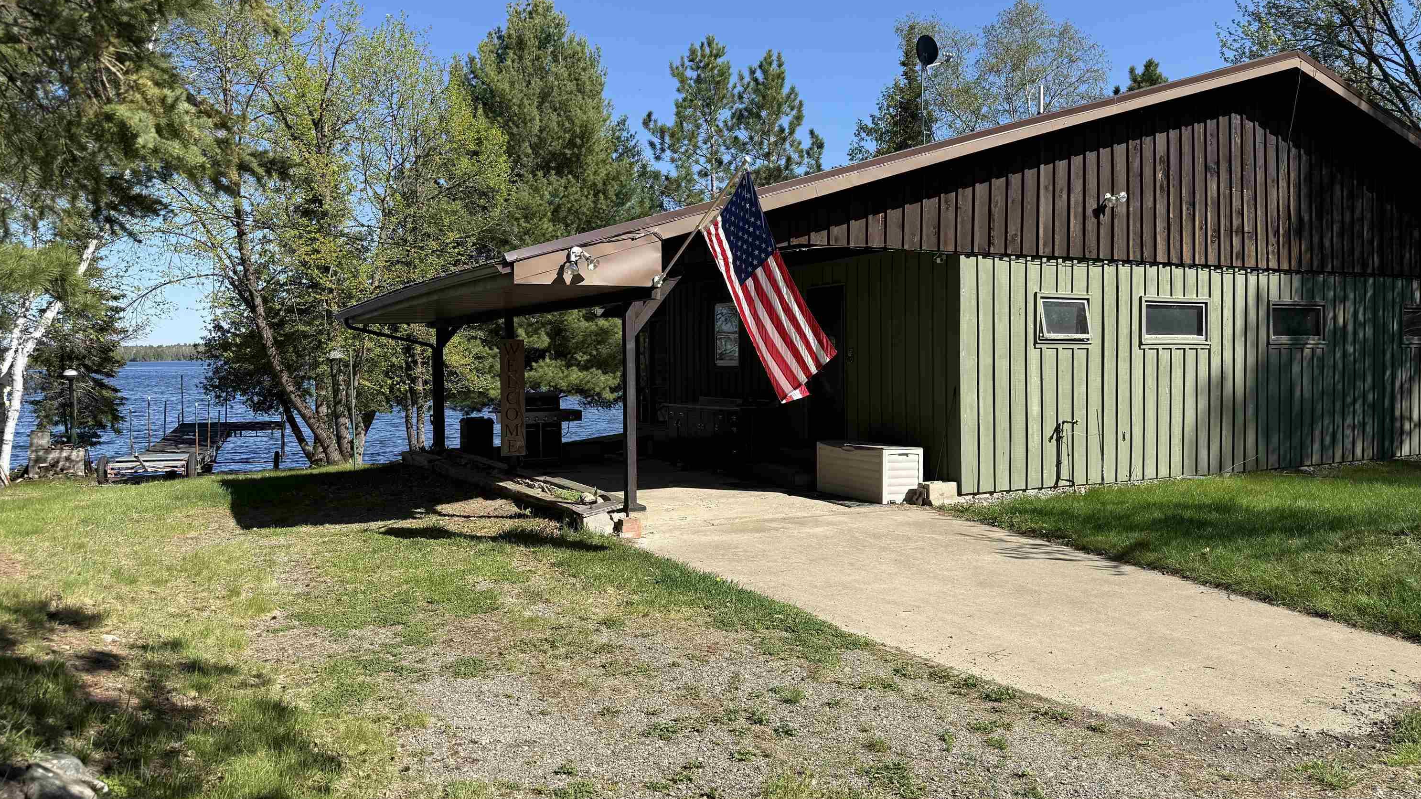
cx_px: 715
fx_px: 1017
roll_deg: +0.4
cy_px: 385
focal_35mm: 27
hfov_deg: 69.9
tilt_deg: -2.9
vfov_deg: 42.9
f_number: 1.78
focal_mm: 6.76
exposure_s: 1/3425
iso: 80
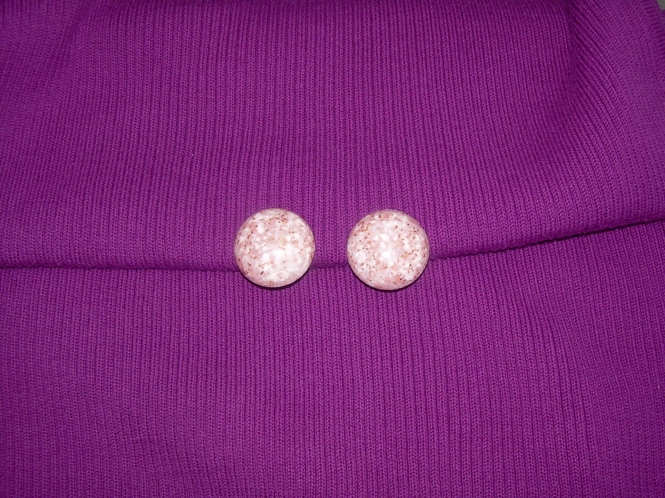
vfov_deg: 37.7
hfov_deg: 49.0
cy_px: 249
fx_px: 730
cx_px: 332
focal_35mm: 38
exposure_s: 1/60
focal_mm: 6.3
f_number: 4.6
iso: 50
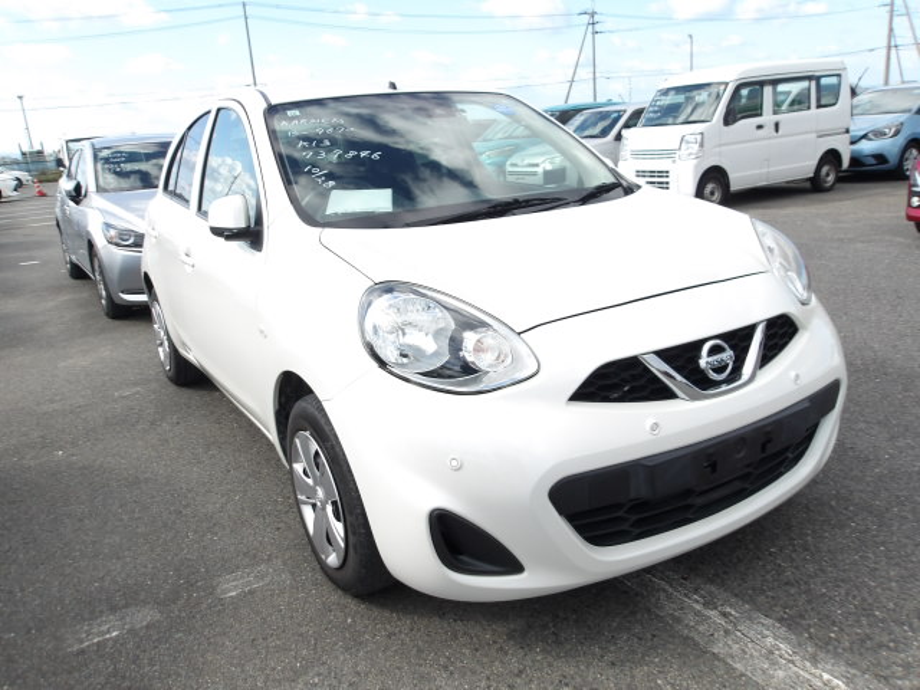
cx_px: 460
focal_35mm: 27
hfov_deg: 65.3
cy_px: 345
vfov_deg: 51.4
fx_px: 718
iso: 100
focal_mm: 4.9
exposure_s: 1/60
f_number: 10.4
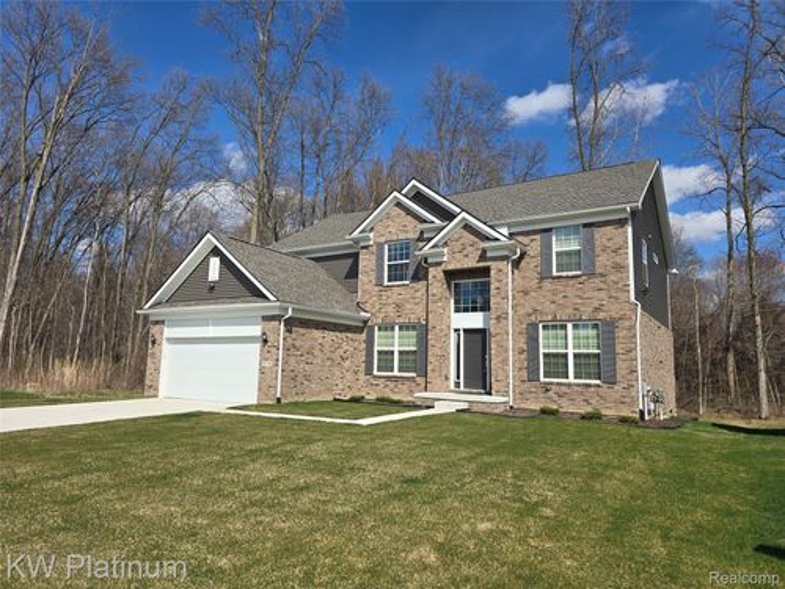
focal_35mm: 23
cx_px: 392
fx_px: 522
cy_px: 294
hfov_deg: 73.9
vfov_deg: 58.9
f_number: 1.7
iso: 12
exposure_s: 1/1139
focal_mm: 6.3
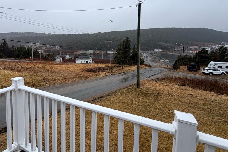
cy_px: 53
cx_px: 98
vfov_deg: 65.9
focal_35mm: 18
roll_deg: -0.5
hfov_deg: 89.4
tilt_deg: -5.1
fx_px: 114
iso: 40
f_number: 2.2
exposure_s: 1/535
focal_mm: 2.22
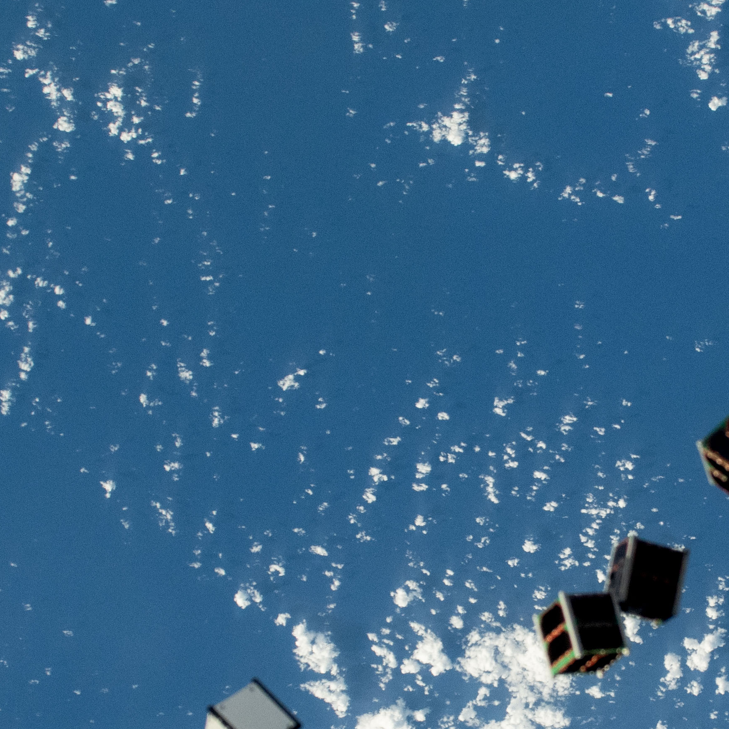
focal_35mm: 313
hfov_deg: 5.6
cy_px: 620
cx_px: 602
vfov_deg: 5.6
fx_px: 7458
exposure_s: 1/1600
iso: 800
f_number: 10
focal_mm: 78
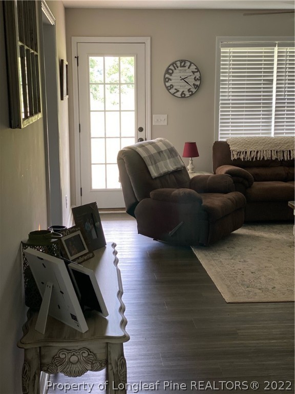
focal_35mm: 52
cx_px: 148
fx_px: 591
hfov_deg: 28.0
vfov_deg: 36.8
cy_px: 197
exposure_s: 1/40
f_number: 2
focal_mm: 6
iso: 125
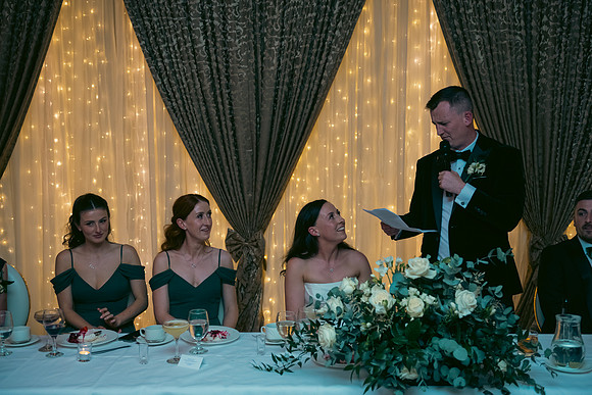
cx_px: 296
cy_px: 198
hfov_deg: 43.6
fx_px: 740
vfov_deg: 29.9
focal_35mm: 45
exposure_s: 1/160
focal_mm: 45
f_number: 3.5
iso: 800
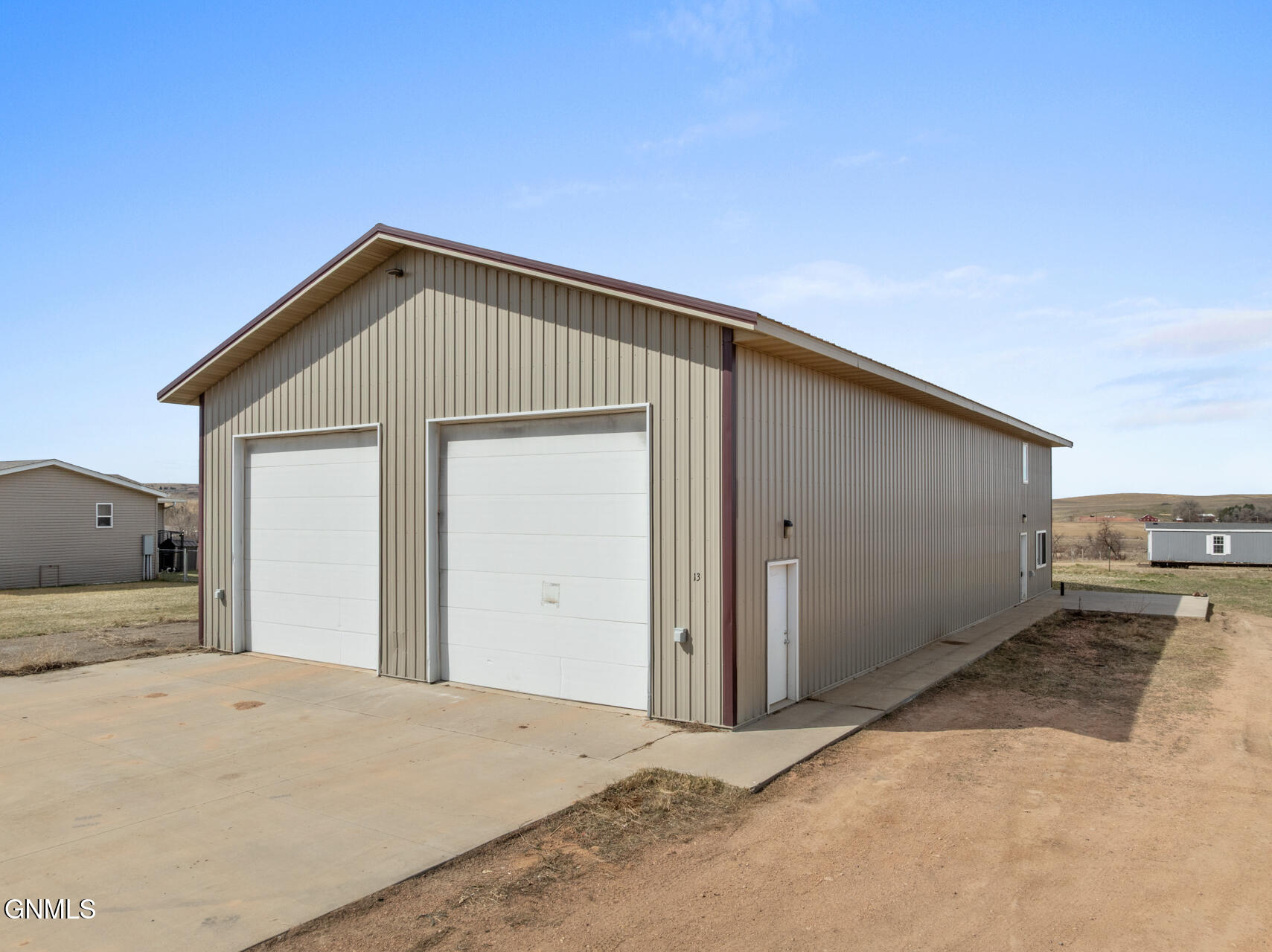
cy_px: 476
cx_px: 636
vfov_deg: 56.8
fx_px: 881
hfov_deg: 71.6
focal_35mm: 24
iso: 100
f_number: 7.1
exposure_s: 1/640
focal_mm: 12.29
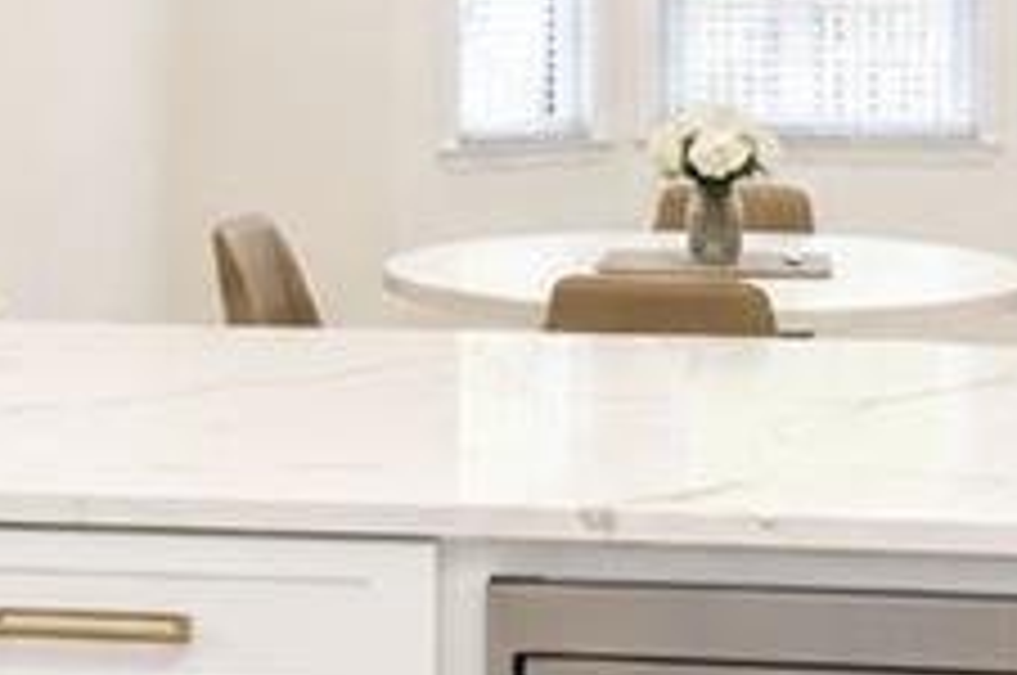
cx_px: 562
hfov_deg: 29.7
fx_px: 1918
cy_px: -20
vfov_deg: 19.3
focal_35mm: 68
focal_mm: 10
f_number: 8
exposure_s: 1/60
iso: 1250
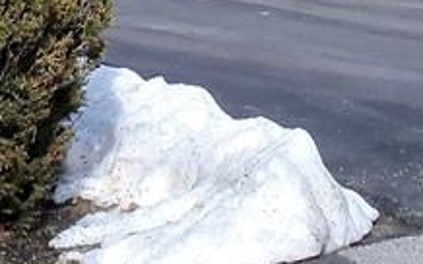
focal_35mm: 239
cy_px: -429
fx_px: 2754
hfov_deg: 8.8
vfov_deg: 5.3
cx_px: 74
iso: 64
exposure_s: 1/400
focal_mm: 8.7
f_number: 3.8
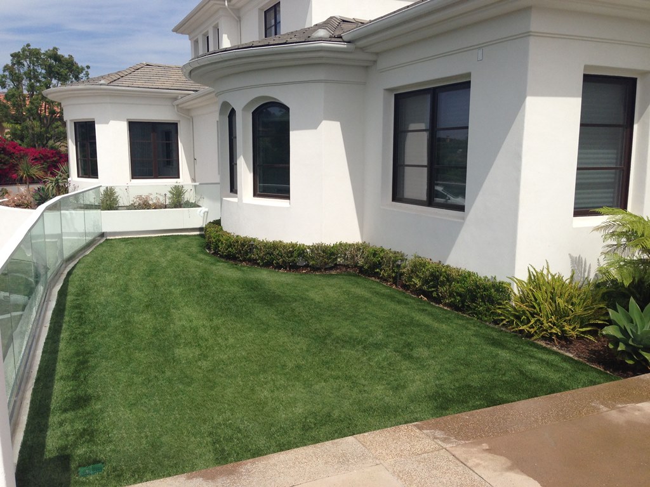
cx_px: 325
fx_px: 620
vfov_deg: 42.9
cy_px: 244
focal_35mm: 33
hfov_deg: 55.4
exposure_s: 1/2463
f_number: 2.4
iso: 50
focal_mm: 4.13
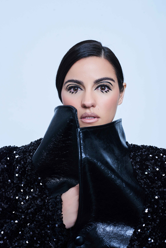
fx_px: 345
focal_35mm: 50
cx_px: 83
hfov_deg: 27.0
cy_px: 124
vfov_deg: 39.6
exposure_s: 1/125
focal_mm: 50
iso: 400
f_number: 8
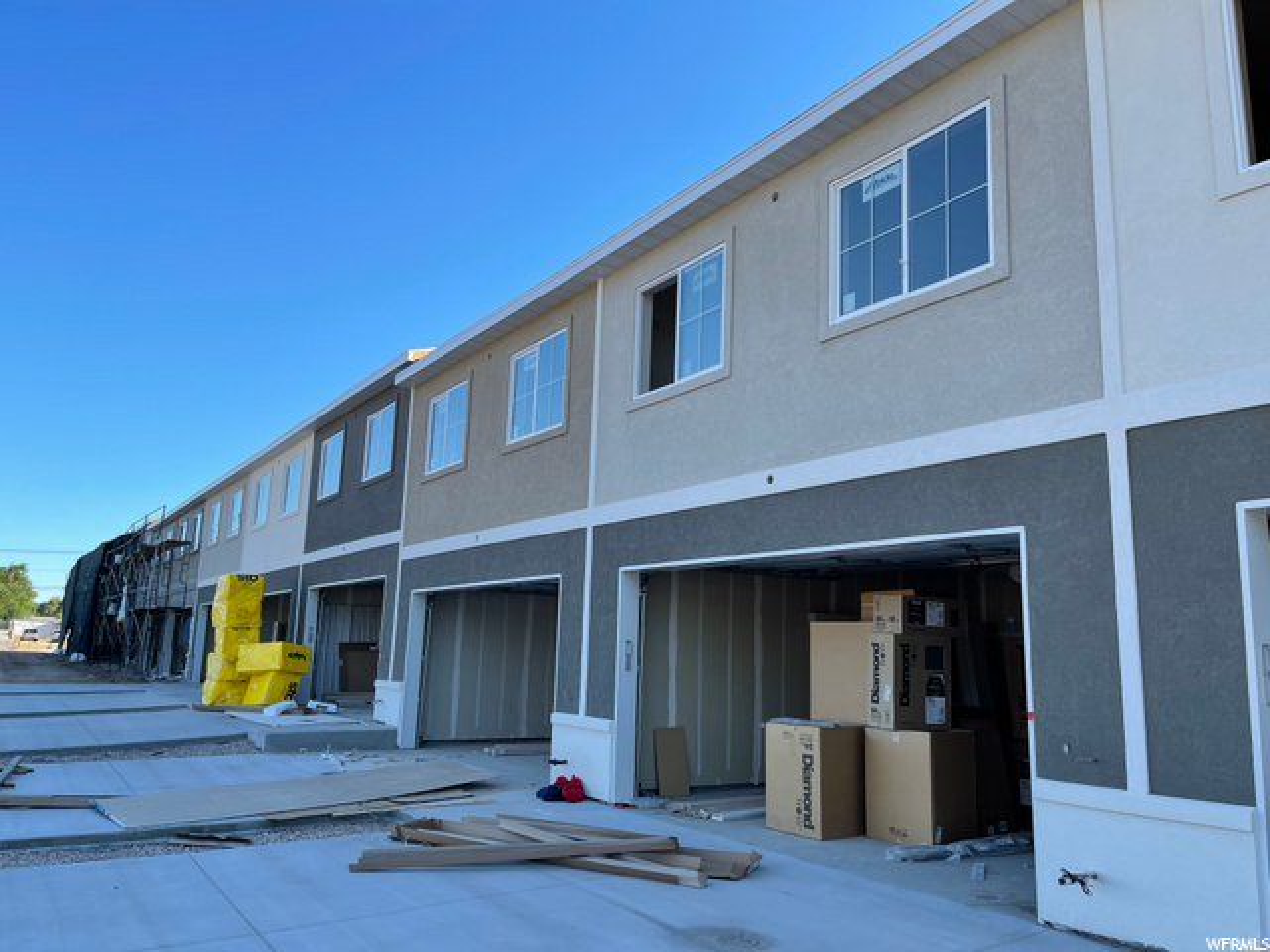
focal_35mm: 26
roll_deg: -1.8
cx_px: 635
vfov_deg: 53.1
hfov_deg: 67.3
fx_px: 954
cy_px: 476
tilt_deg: +9.8
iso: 32
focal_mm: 5.1
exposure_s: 1/1175
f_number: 1.6
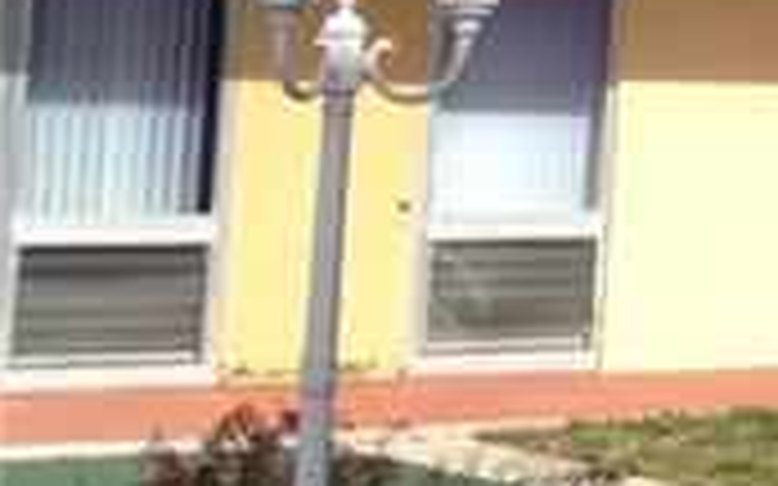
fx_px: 3646
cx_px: 1794
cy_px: -225
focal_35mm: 172
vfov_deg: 7.5
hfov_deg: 10.6
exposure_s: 1/1255
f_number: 2.4
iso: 50
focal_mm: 4.28
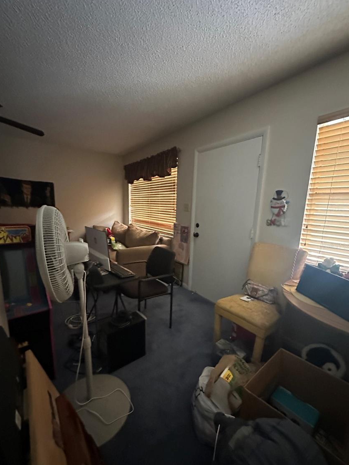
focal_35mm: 15
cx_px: 165
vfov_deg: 98.1
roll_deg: -1.7
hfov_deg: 81.7
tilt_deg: -11.2
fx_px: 202
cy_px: 246
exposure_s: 1/30
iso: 1600
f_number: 2.2
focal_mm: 2.22
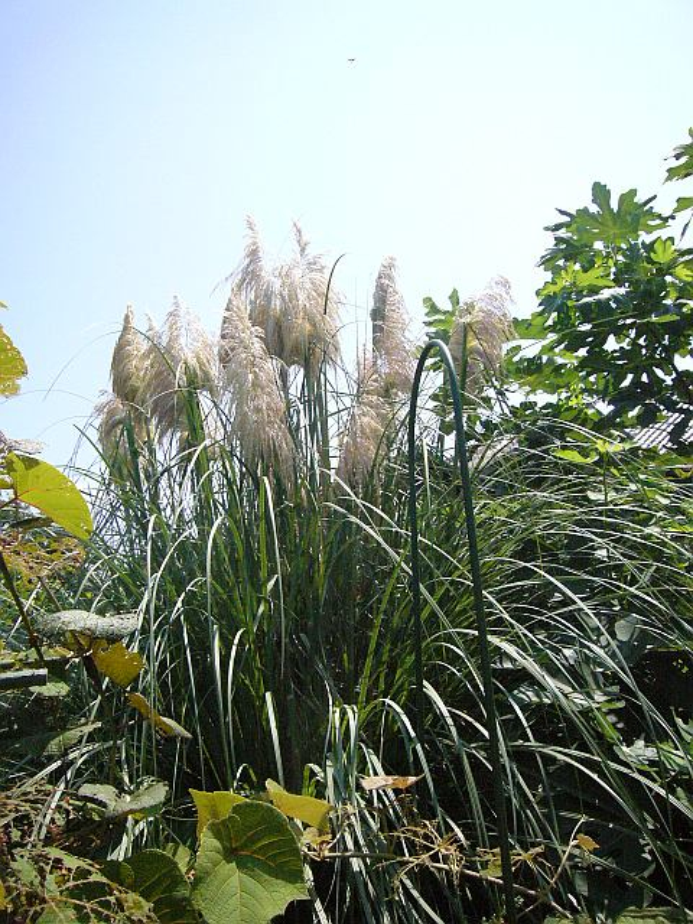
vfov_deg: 63.4
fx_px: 747
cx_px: 346
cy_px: 462
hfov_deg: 49.7
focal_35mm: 28
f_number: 5.6
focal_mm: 4.6
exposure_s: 1/1600
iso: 400
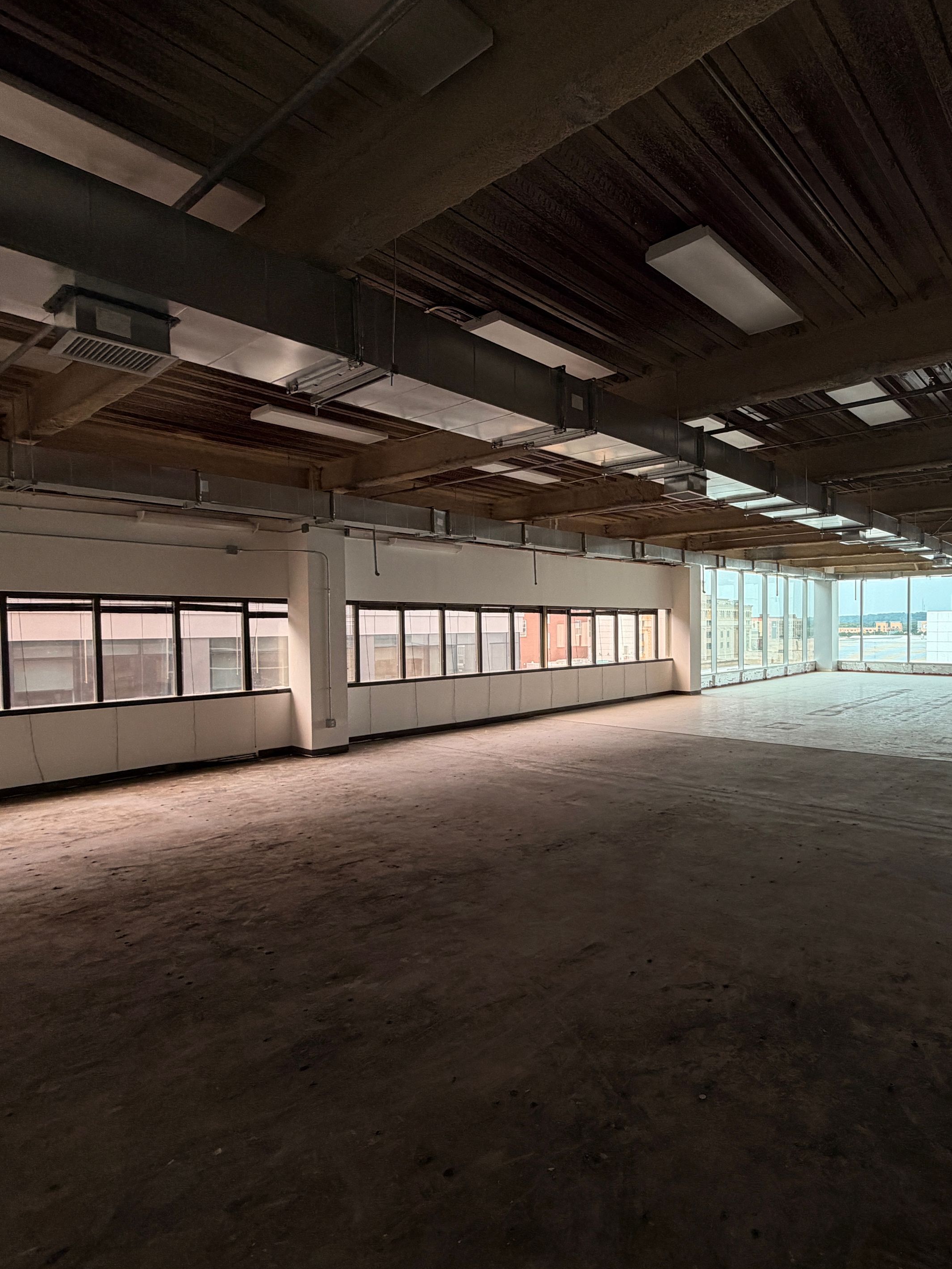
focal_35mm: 19
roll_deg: +0.6
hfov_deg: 66.9
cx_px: 631
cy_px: 643
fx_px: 697
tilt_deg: -2.3
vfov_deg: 84.7
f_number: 2.2
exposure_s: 1/120
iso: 100
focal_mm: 2.22
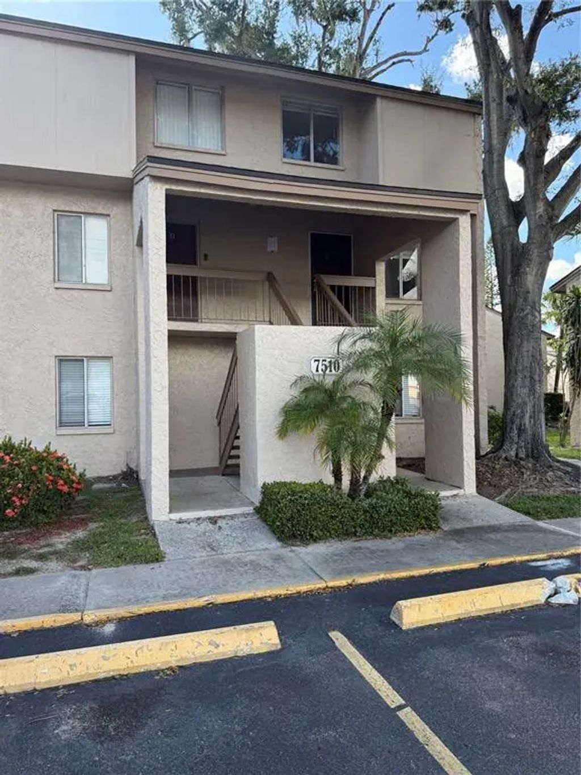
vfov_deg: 71.6
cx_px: 290
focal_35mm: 24
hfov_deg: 56.8
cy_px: 388
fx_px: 537
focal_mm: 6.76
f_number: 1.78
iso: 100
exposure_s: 1/831
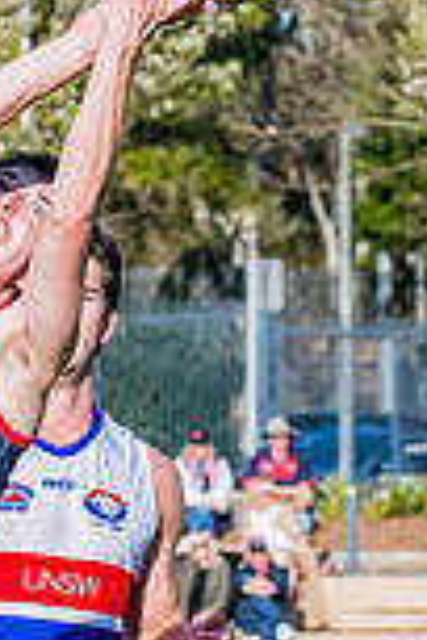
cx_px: 58
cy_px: 500
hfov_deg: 1.3
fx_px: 18395
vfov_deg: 2.0
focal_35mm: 1034
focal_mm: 170
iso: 800
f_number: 11
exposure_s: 1/1600
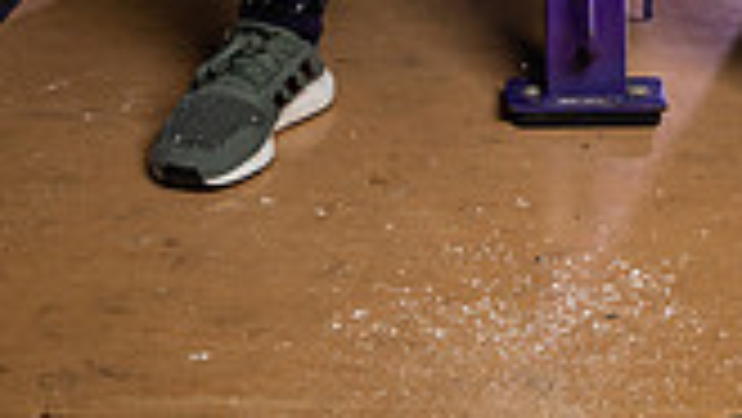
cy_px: -499
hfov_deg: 22.5
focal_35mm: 94
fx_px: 1850
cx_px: 558
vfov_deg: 11.3
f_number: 7.1
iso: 250
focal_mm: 33
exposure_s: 1/250
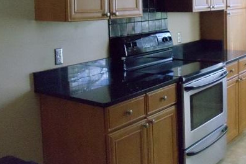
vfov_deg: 18.2
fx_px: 506
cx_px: 153
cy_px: 29
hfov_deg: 27.3
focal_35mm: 74
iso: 1600
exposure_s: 1/160
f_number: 3.5
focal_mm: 6
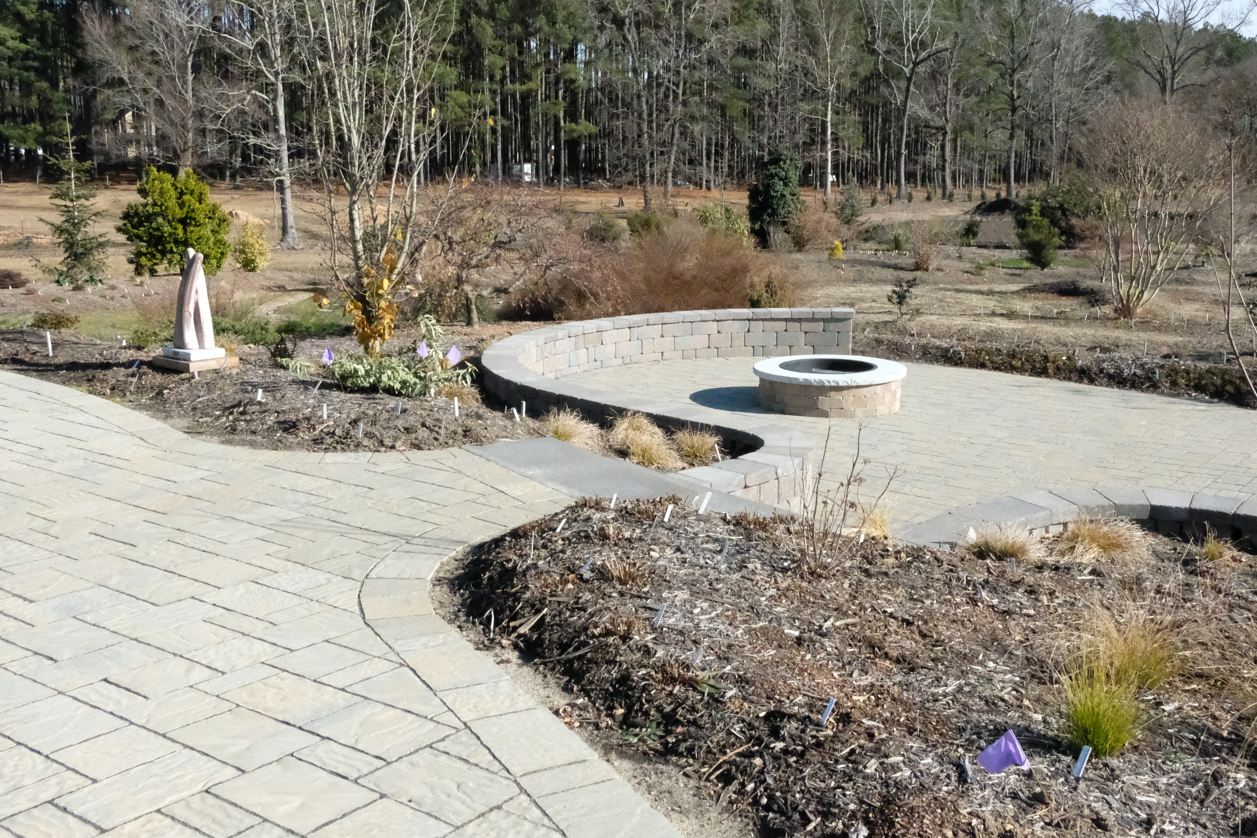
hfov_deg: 54.4
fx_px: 1222
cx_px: 680
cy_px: 374
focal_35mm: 35
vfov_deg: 37.8
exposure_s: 1/8000
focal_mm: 20.8
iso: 25600
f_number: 16
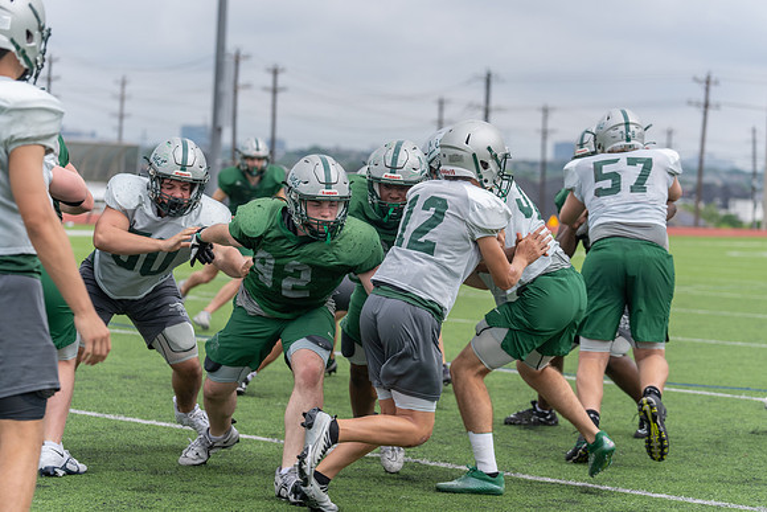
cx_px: 384
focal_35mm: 110
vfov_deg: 12.5
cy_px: 256
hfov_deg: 18.6
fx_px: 2344
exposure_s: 1/1250
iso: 250
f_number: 4
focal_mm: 110
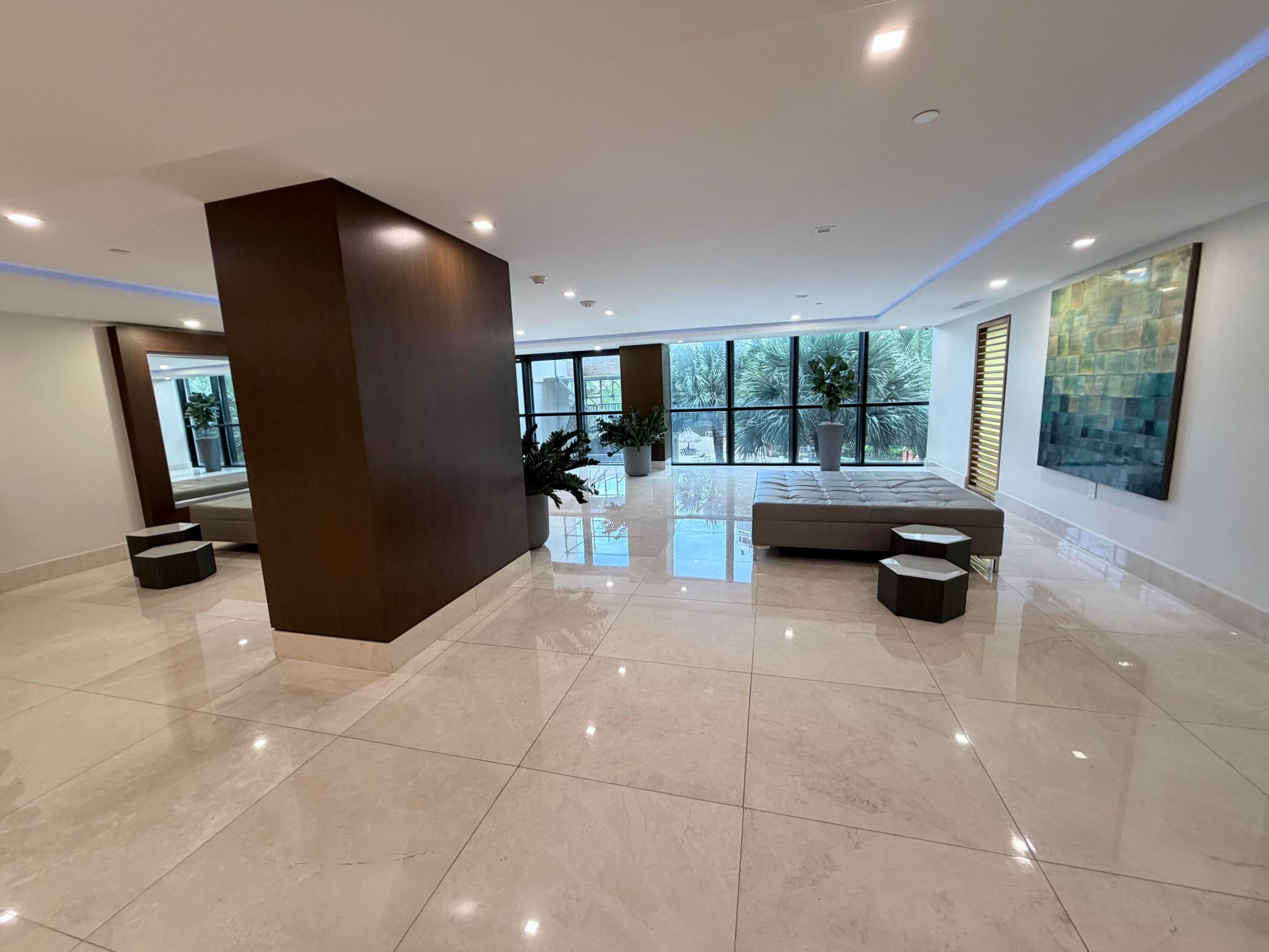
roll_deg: +3.1
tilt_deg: -9.8
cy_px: 476
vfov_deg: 85.7
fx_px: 513
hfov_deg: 102.1
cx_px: 634
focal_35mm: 14
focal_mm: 2.22
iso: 200
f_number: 2.2
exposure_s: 1/60
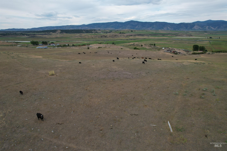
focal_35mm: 22
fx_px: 139
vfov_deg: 57.2
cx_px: 114
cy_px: 76
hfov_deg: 78.6
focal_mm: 8.38
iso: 120
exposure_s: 1/800
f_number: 2.8
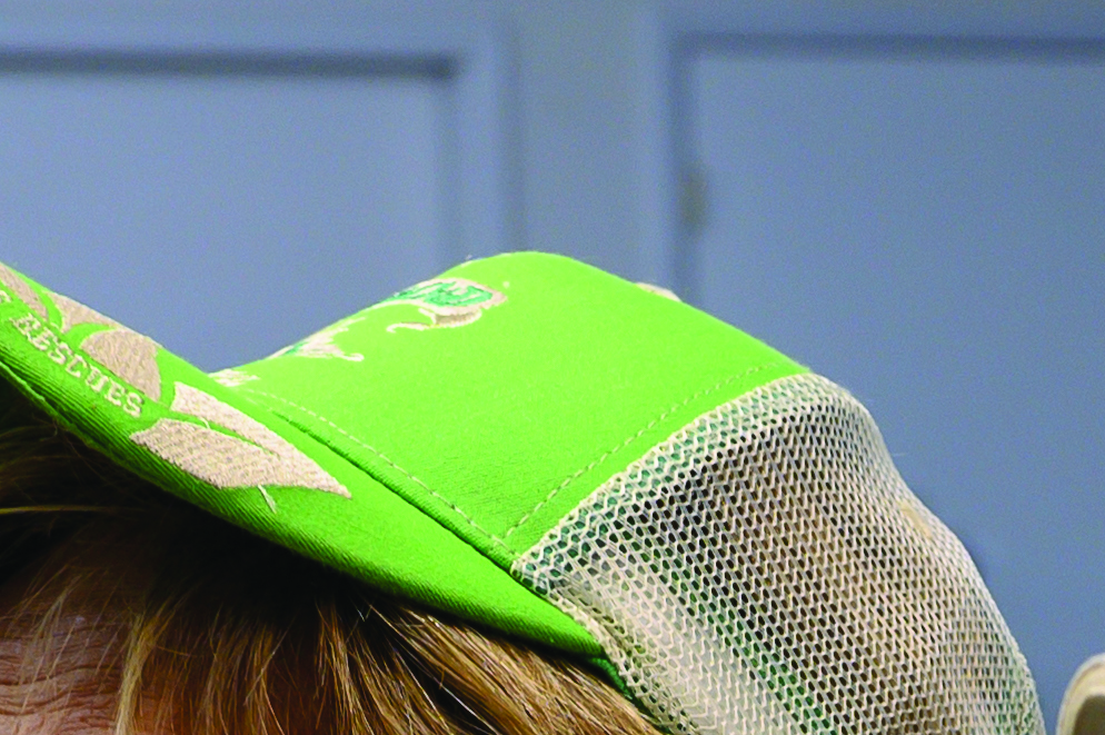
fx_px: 6532
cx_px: 1209
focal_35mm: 213
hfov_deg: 9.6
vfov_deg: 6.0
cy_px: 2155
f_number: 5.6
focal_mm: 35
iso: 500
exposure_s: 1/30
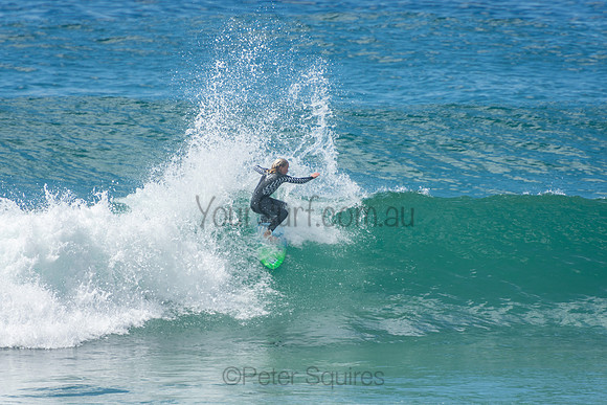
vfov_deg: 2.3
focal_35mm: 600
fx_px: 10119
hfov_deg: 3.4
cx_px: 304
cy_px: 202
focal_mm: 400
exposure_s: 1/1250
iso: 200
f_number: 5.6
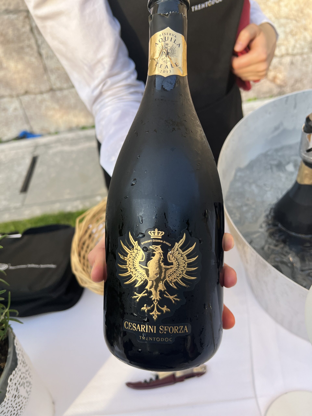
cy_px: 208
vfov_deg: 67.3
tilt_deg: -44.5
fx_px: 312
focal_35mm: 26
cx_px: 156
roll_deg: +10.6
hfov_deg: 53.1
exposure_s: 1/513
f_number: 1.5
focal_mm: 5.7
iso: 50
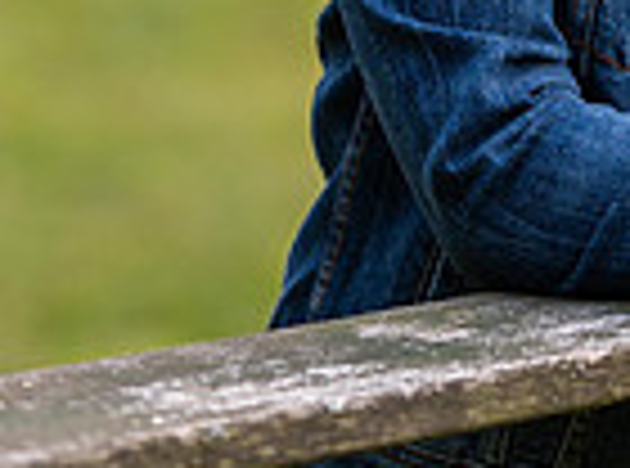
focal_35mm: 457
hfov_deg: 4.3
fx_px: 8289
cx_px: 833
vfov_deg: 3.2
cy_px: -630
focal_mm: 85
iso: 200
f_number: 2
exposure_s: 1/100
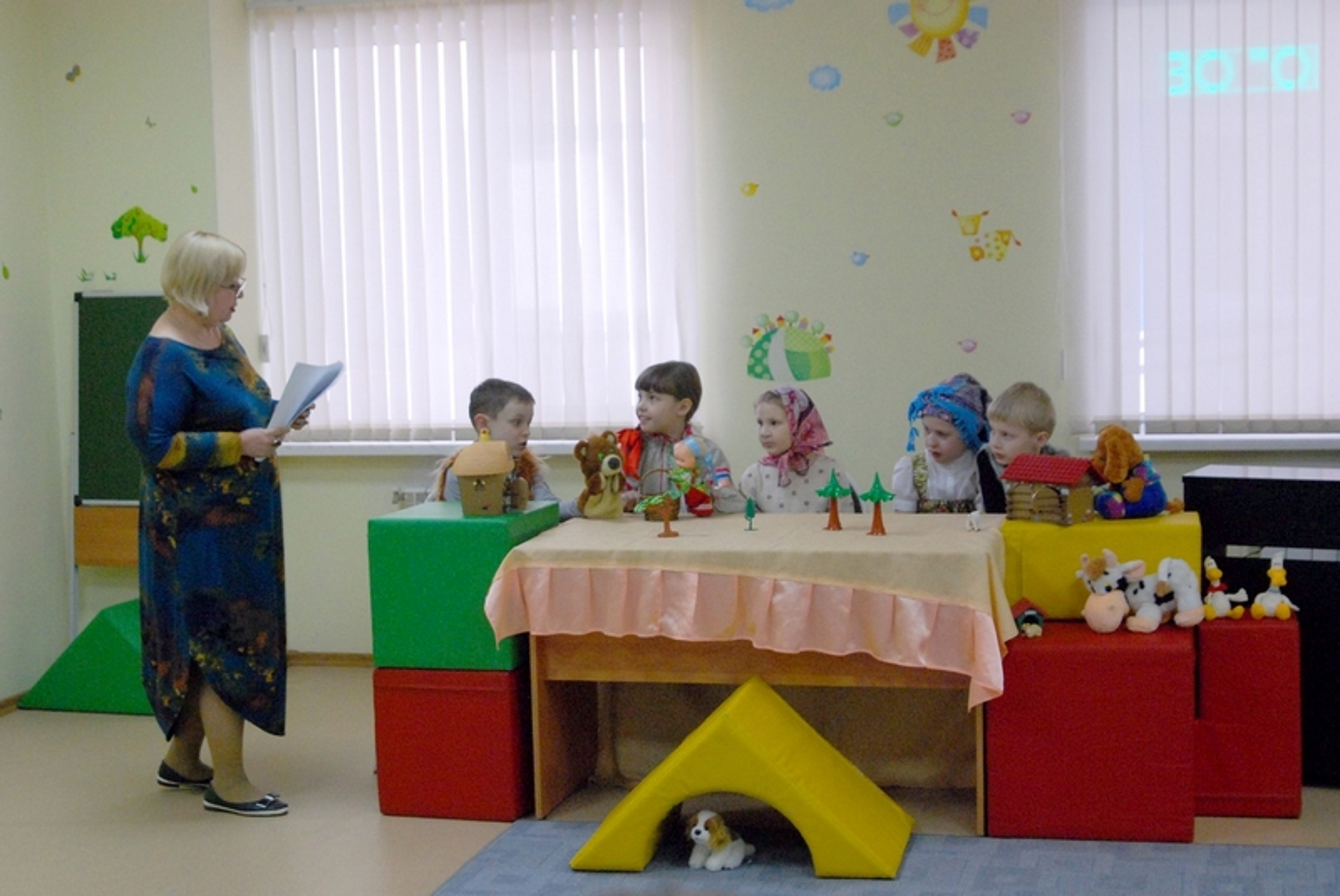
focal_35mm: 54
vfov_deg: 25.1
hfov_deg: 36.8
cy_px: 448
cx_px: 670
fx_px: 2012
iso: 800
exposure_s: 1/80
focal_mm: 36
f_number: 5
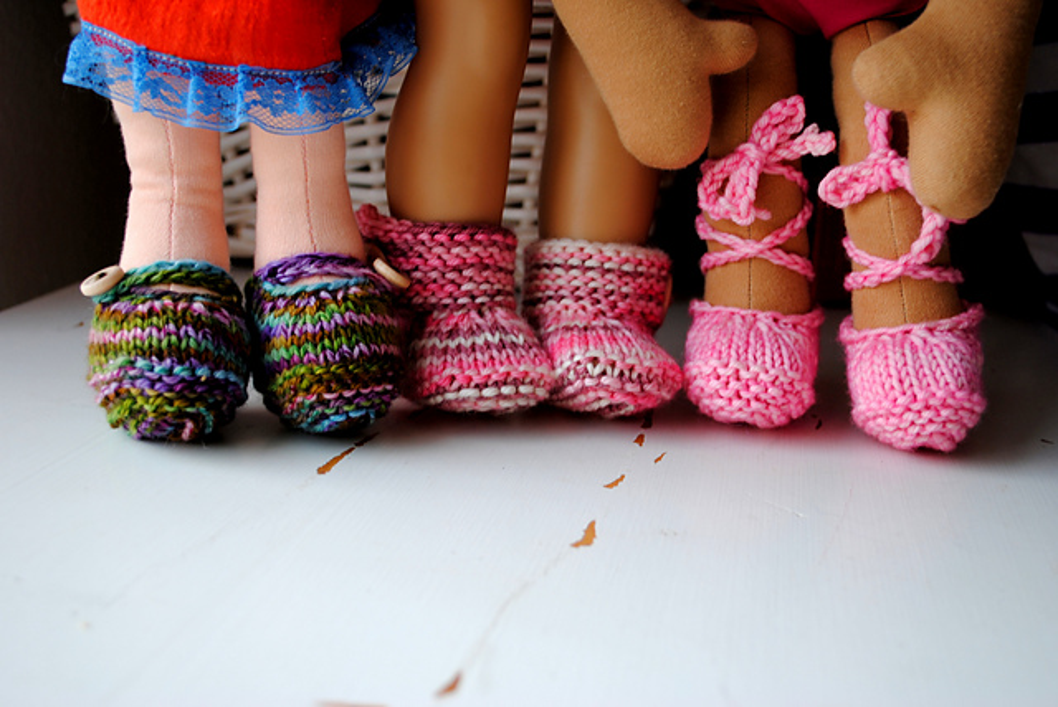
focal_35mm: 45
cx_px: 529
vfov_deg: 29.9
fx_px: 1324
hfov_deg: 43.6
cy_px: 354
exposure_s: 1/13
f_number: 4.5
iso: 100
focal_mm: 30
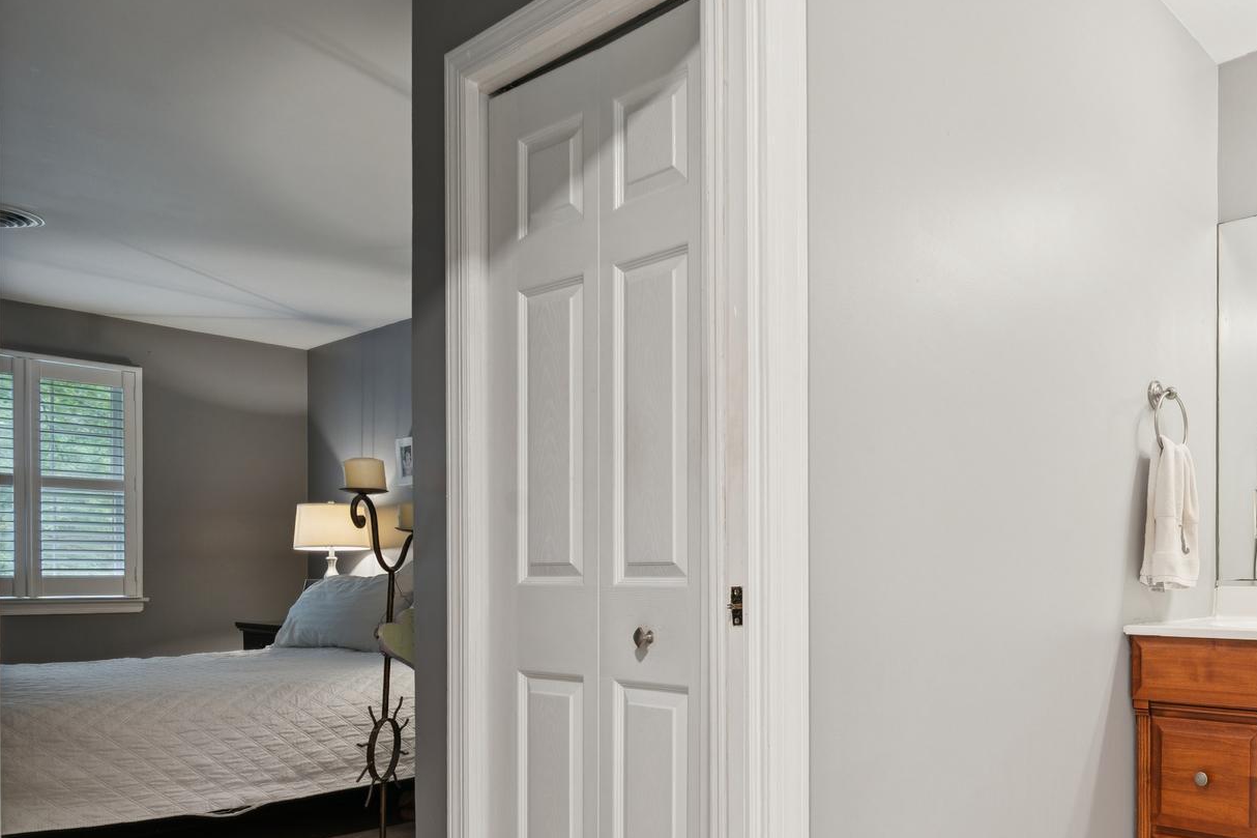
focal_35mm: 28
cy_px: 586
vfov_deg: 45.6
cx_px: 1041
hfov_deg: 59.5
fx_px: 972
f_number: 7.1
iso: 200
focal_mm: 16.5
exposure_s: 1/2.5
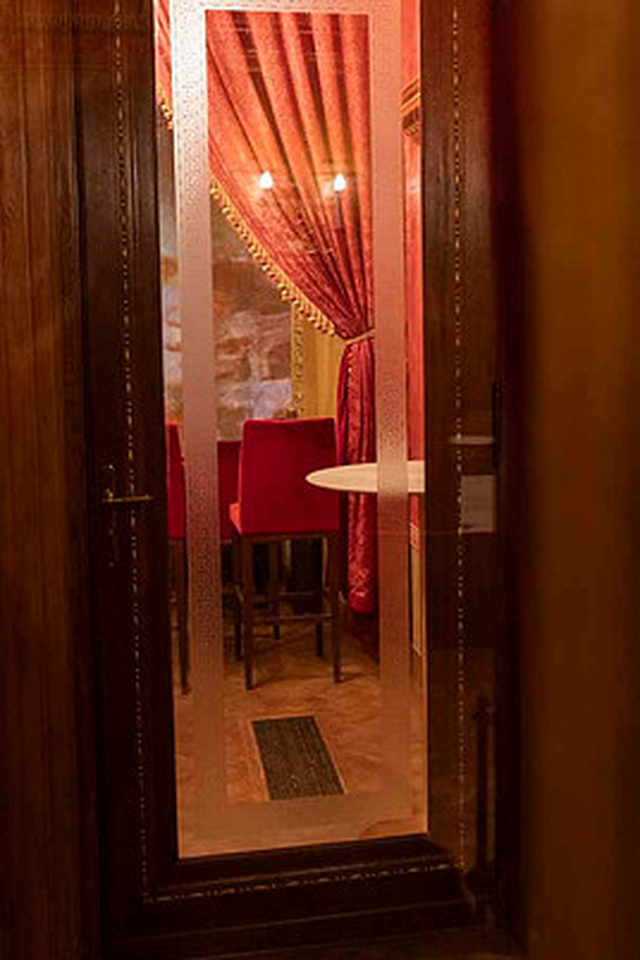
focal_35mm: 47
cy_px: 437
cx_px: 353
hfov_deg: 28.6
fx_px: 1253
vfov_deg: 41.9
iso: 12800
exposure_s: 1/80
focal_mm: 42
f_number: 4
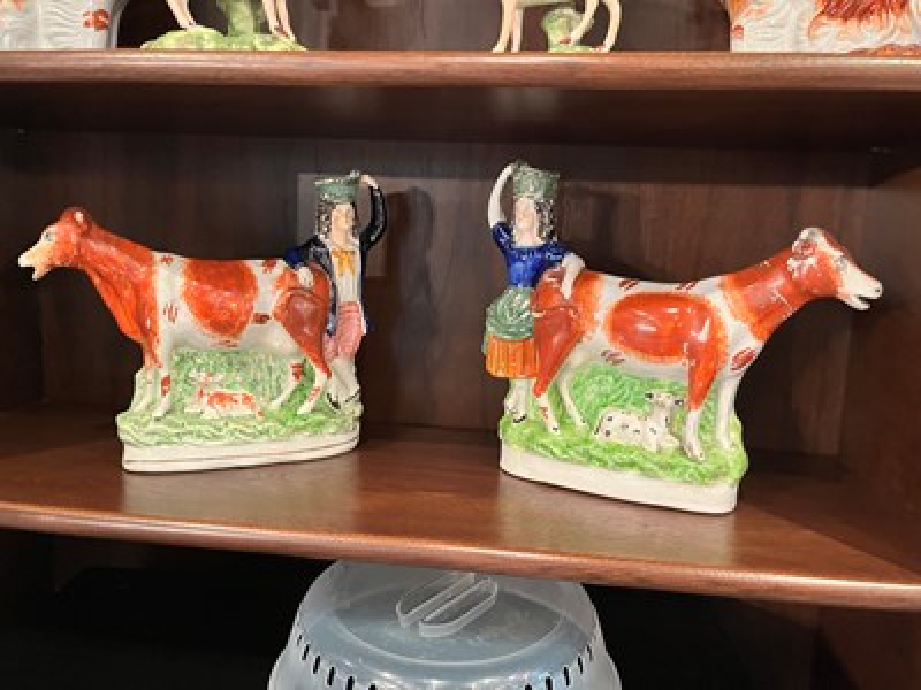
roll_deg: -1.9
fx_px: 692
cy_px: 345
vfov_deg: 53.1
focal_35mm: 26
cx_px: 460
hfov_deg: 67.3
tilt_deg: -8.7
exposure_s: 1/30
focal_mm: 5.1
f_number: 1.6
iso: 500
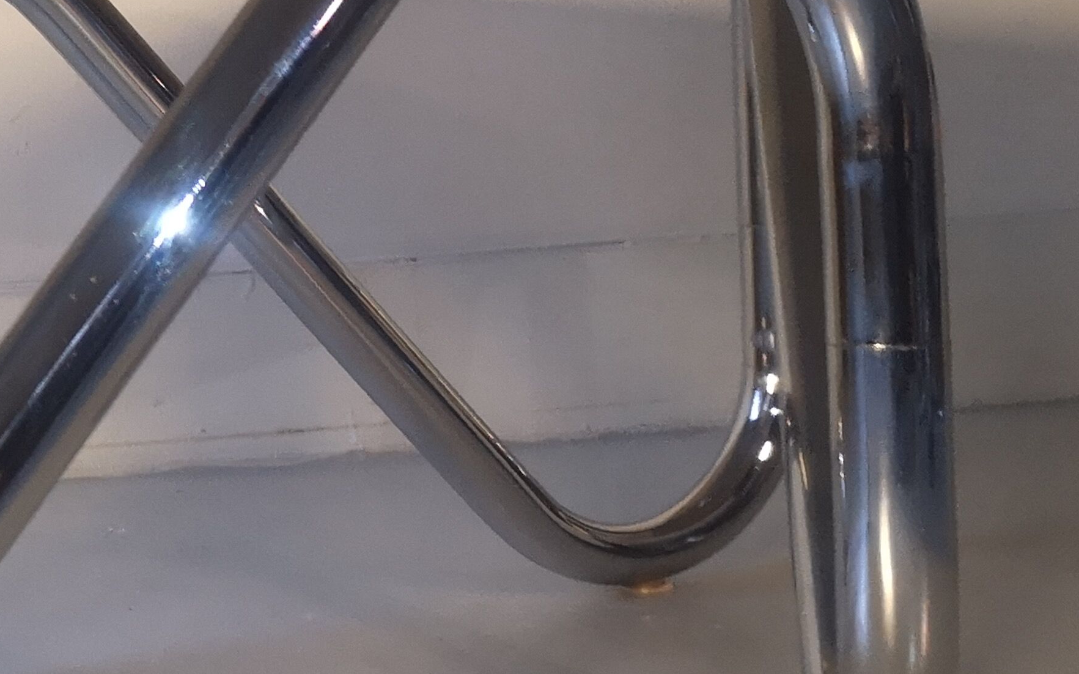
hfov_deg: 22.4
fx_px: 2441
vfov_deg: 15.7
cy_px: 285
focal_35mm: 83
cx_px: -320
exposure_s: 1/33.3
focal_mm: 3.95
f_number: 1.8
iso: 320
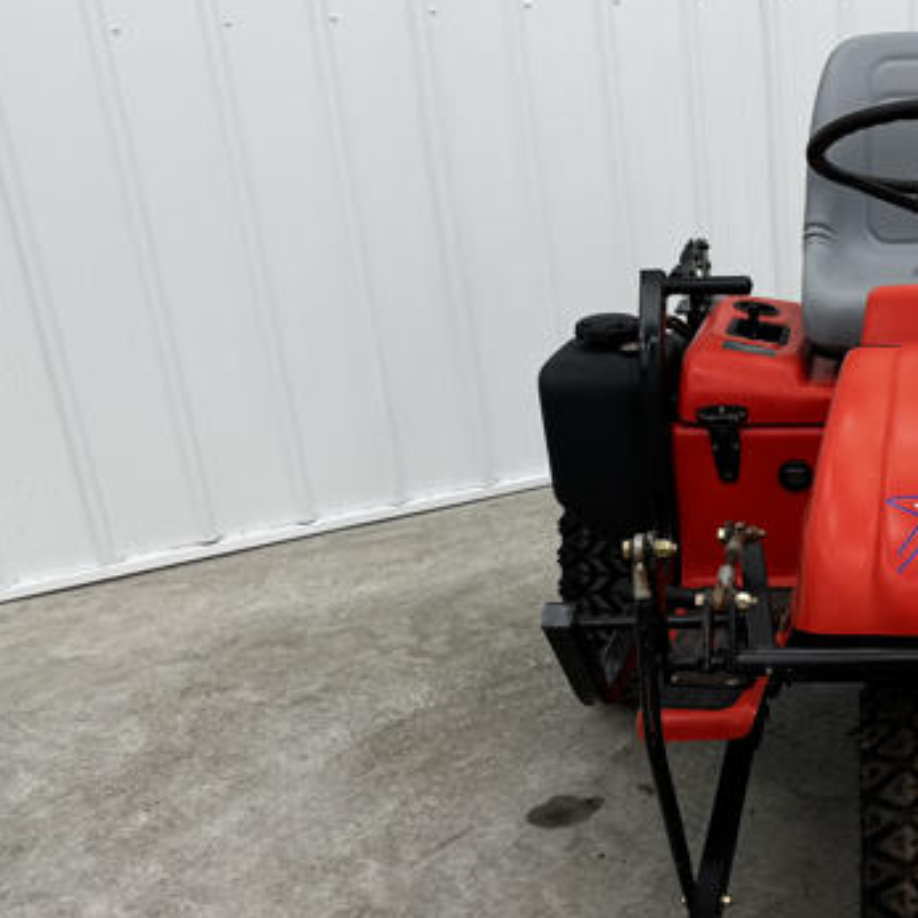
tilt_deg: -26.4
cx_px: 860
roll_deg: +0.1
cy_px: 573
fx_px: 1470
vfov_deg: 34.5
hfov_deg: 32.6
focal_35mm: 49
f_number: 1.78
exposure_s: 1/120
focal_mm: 6.76
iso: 64
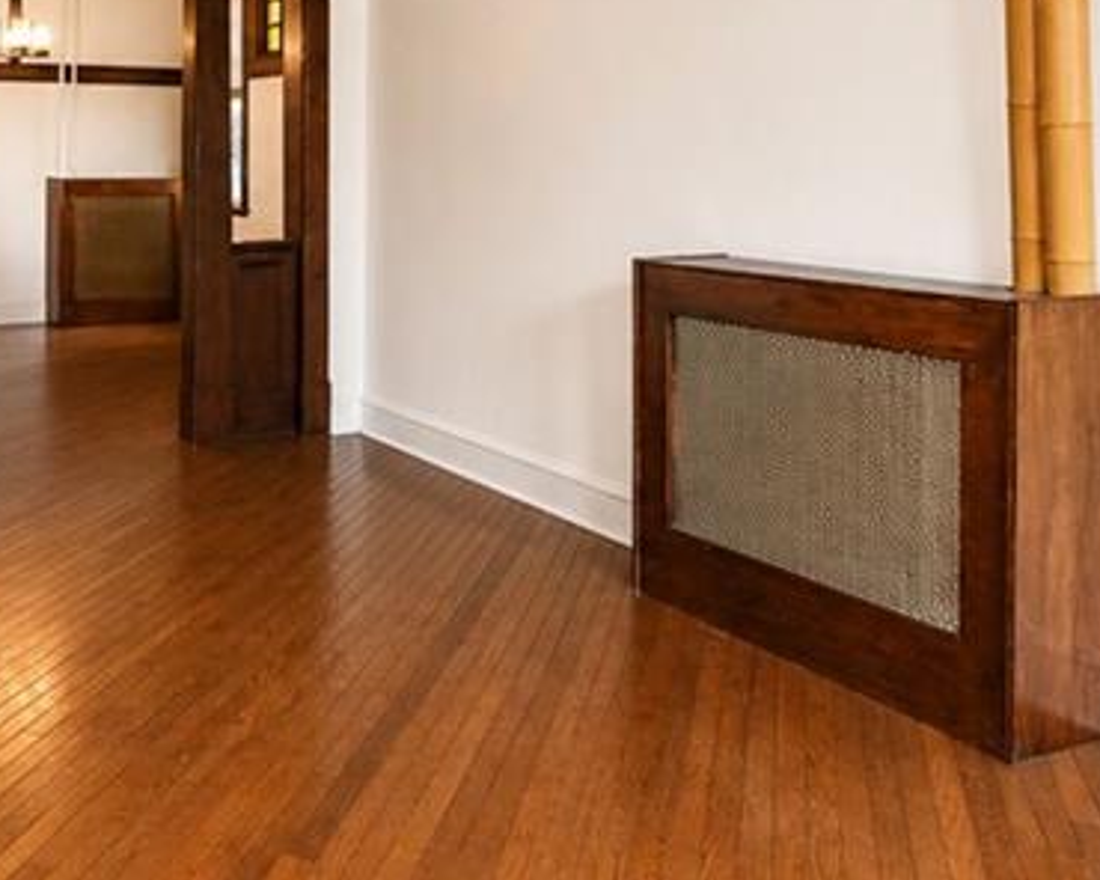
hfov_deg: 45.9
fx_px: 1270
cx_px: 339
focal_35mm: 39
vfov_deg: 36.5
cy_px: 137
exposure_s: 1/60
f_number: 6.4
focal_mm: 10
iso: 2000
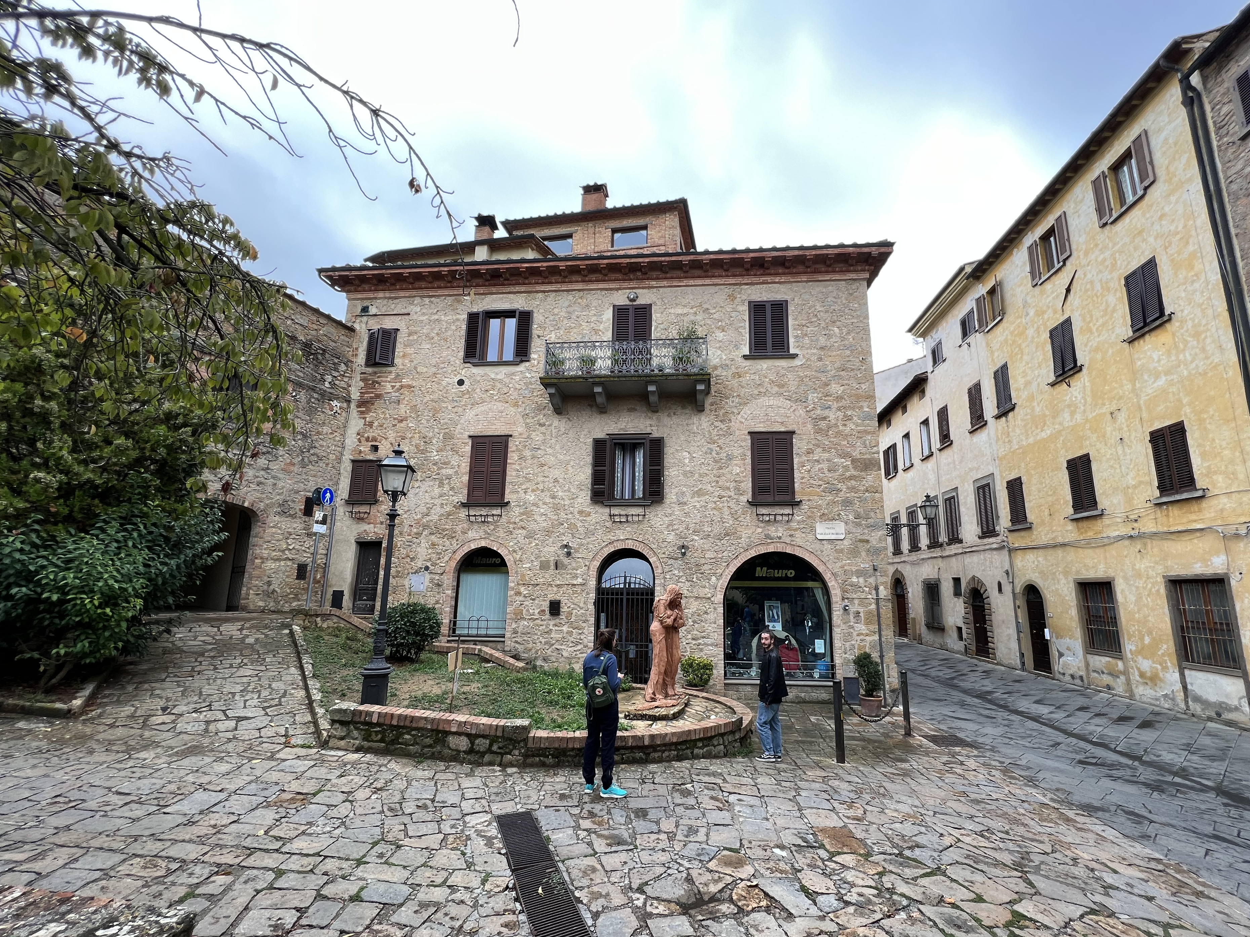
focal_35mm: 14
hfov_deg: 101.9
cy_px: 489
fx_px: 506
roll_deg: +0.2
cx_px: 673
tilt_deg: +12.3
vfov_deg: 85.6
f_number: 1.8
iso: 32
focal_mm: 1.57
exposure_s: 1/306
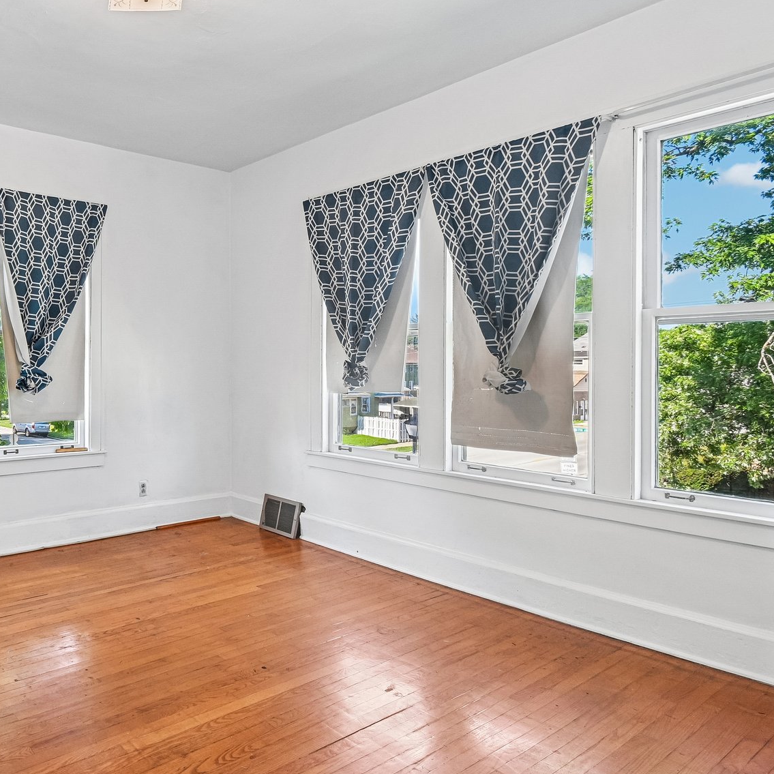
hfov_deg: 59.7
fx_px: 582
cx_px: 114
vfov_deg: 67.3
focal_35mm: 23
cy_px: 386
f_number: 8
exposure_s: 1/15
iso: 125
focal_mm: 10
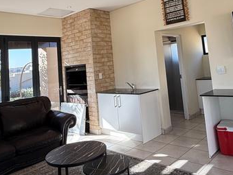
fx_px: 222
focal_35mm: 33
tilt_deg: +8.2
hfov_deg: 55.0
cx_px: 136
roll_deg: +5.2
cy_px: 39
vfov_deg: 41.5
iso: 64
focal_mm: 2.22
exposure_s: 1/174
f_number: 2.2
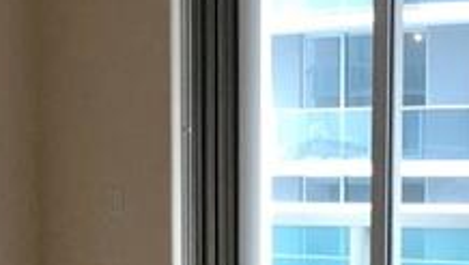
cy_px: 349
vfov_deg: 7.2
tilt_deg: -4.9
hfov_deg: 12.8
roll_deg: +0.0
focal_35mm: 168
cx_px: 116
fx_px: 2091
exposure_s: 1/30
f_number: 1.8
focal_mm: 4
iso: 32
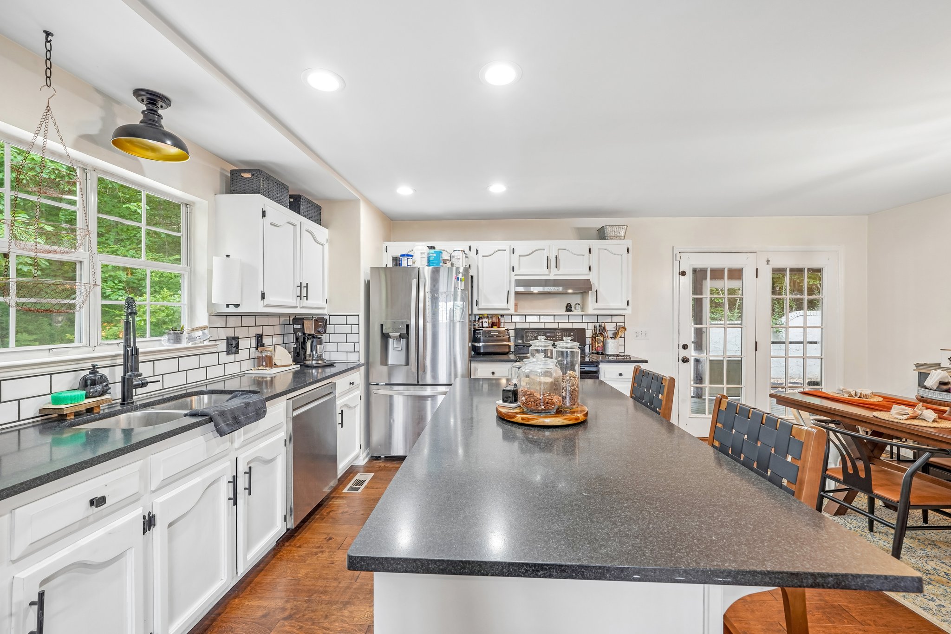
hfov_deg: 104.3
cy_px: 317
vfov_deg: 81.2
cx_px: 476
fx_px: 370
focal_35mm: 14
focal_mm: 14
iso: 400
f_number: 8
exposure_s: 1/10
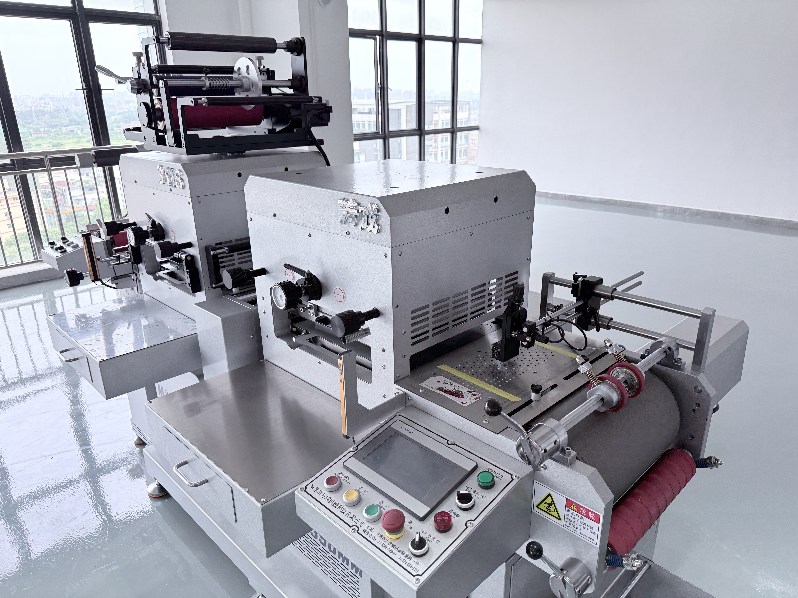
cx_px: 399
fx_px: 553
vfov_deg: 56.8
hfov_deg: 71.6
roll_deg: +0.7
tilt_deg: -19.9
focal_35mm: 24
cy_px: 299
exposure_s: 1/220
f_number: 1.78
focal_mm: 6.76
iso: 100
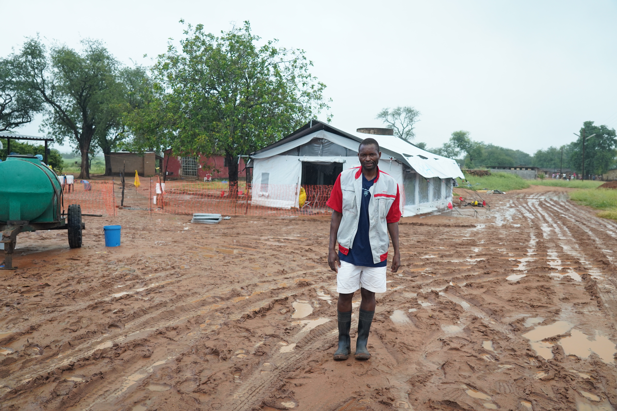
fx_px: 514
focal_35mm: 30
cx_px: 308
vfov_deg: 43.6
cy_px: 206
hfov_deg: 61.9
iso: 1600
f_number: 4
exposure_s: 1/100
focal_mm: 30
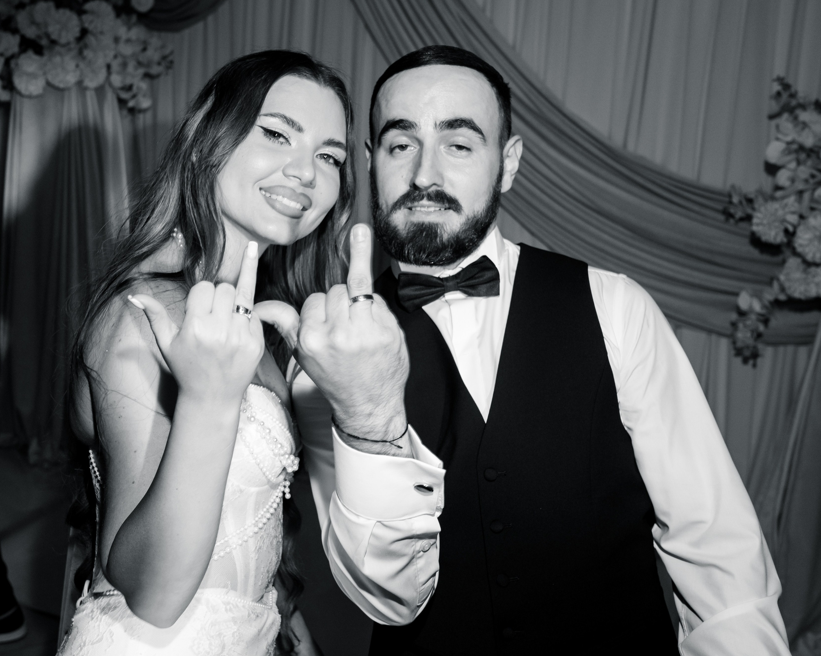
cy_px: 282
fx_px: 1093
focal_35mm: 45
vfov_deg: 33.4
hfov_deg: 41.0
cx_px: 332
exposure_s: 1/160
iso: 1000
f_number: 5
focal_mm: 35
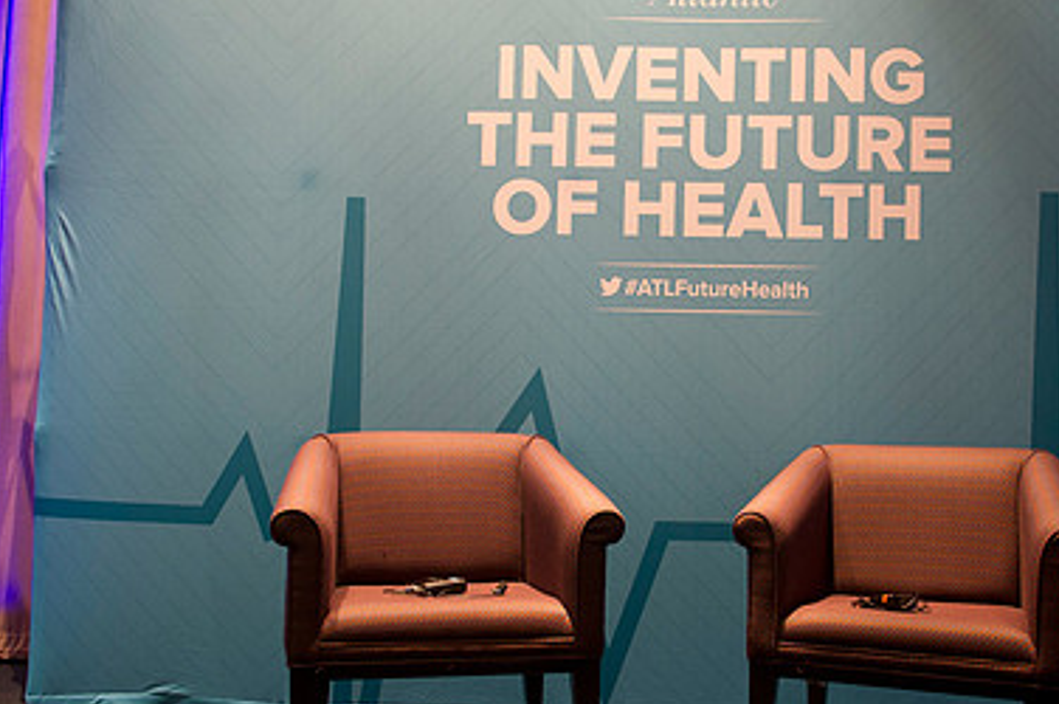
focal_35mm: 37
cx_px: 637
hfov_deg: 51.6
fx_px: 1087
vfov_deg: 35.9
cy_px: 335
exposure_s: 1/100
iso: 1600
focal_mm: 24
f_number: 2.8
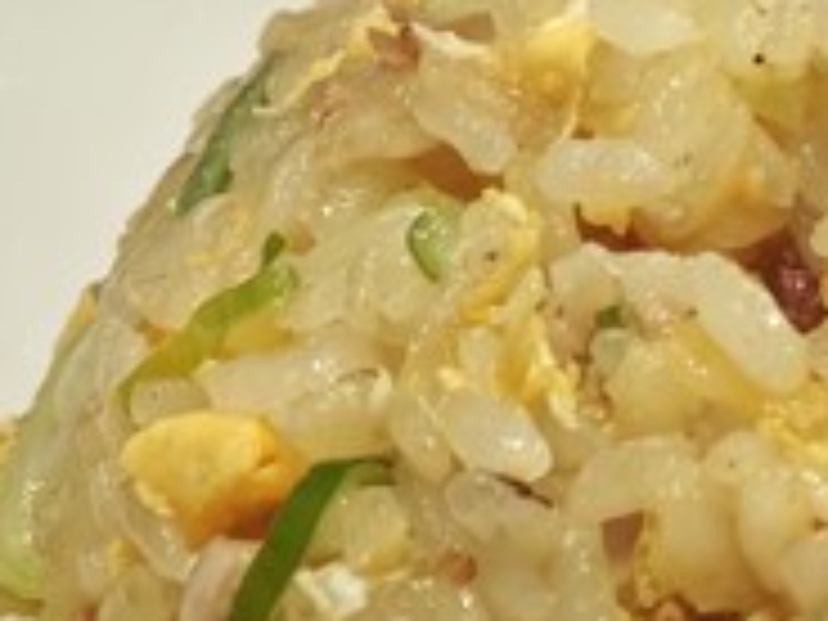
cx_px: 1750
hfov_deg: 5.0
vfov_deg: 3.8
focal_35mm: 389
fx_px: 9305
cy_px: 36
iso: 1000
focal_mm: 11.5
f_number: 1.8
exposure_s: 1/100
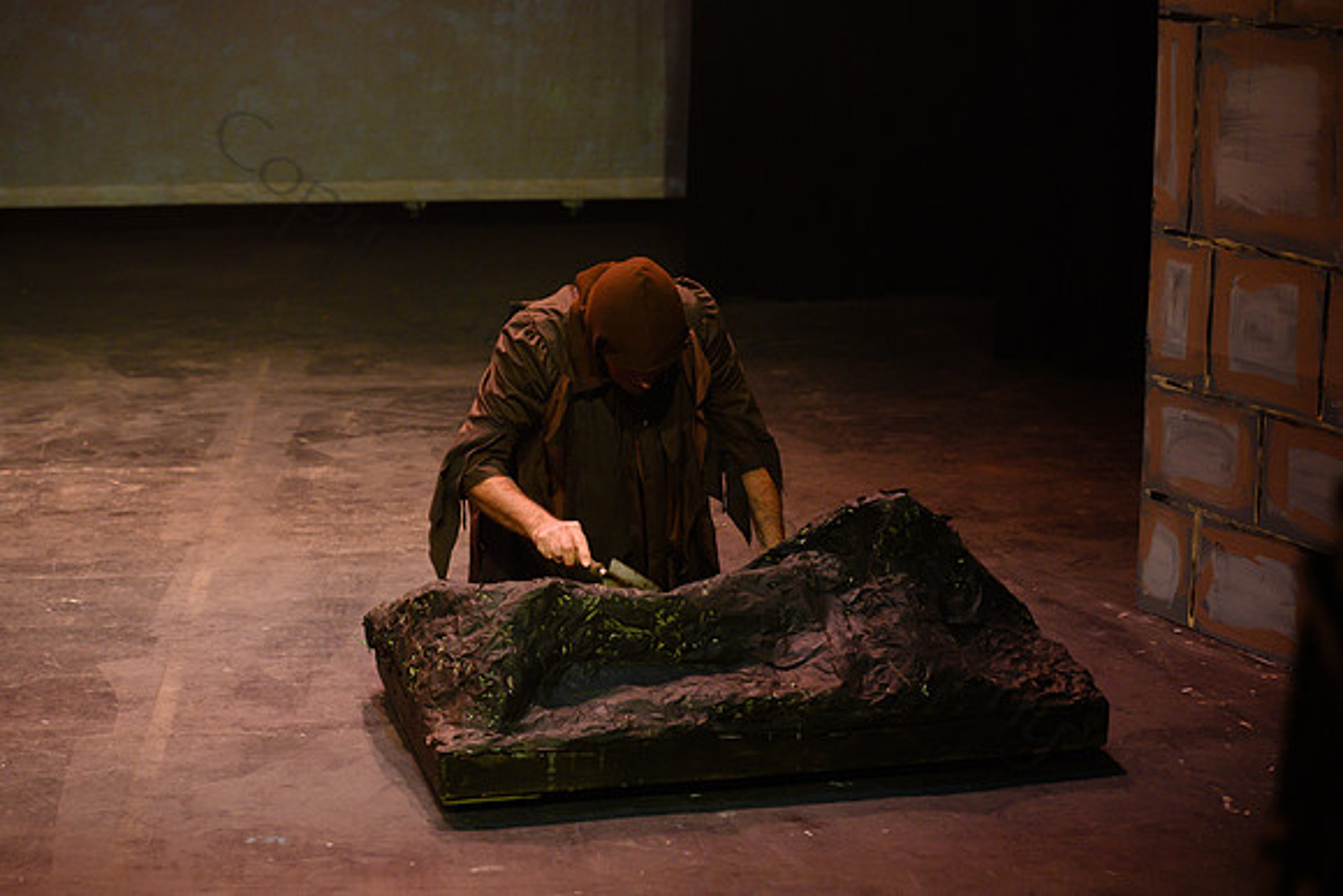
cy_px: 448
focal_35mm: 70
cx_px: 672
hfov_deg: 28.8
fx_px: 2612
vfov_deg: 19.5
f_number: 3.5
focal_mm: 70
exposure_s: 1/160
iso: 1250
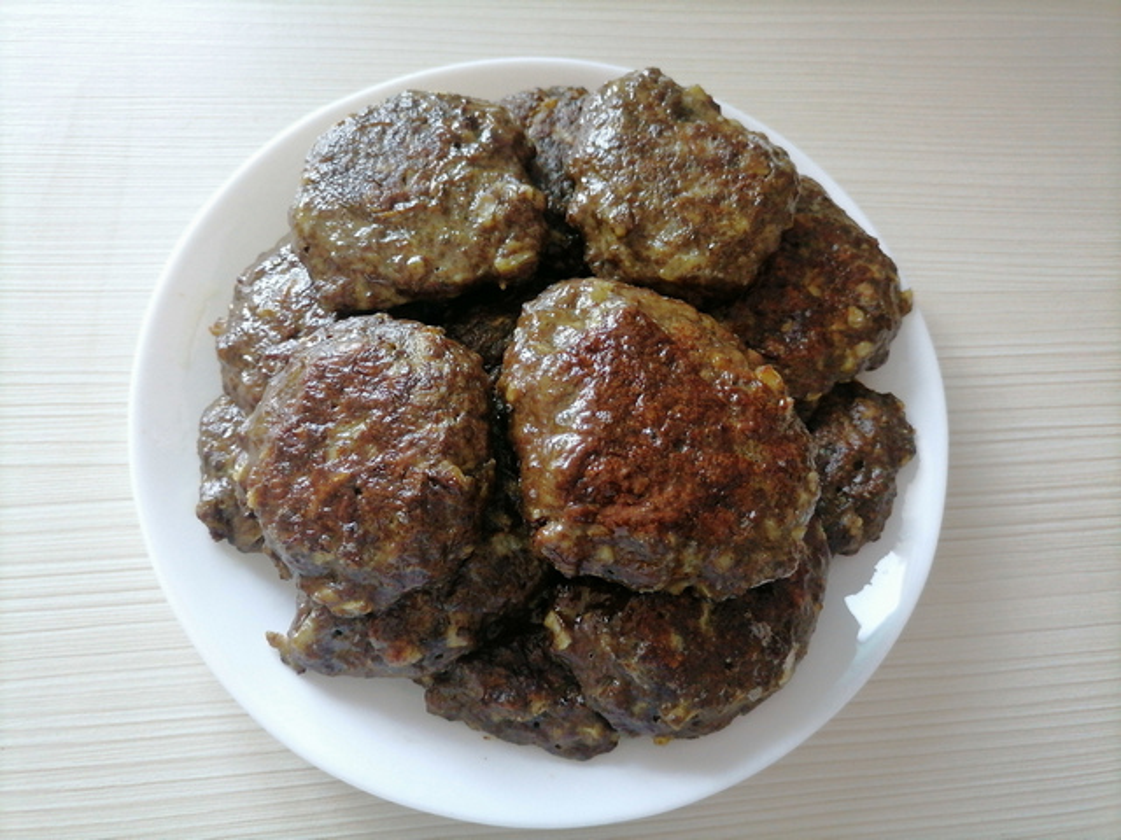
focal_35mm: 26
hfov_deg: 67.3
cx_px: 560
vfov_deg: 53.1
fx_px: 842
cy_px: 420
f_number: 1.8
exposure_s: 1/60
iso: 500
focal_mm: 5.4
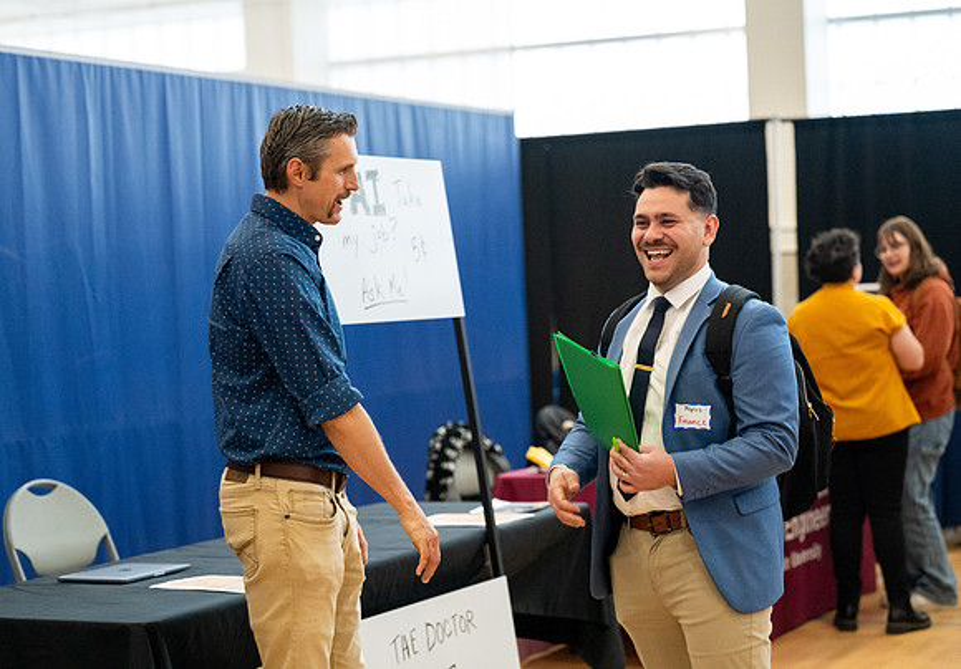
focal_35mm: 86
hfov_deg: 23.3
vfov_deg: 16.4
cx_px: 521
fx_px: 2328
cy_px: 307
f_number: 2.8
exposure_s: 1/640
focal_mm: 77
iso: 5000
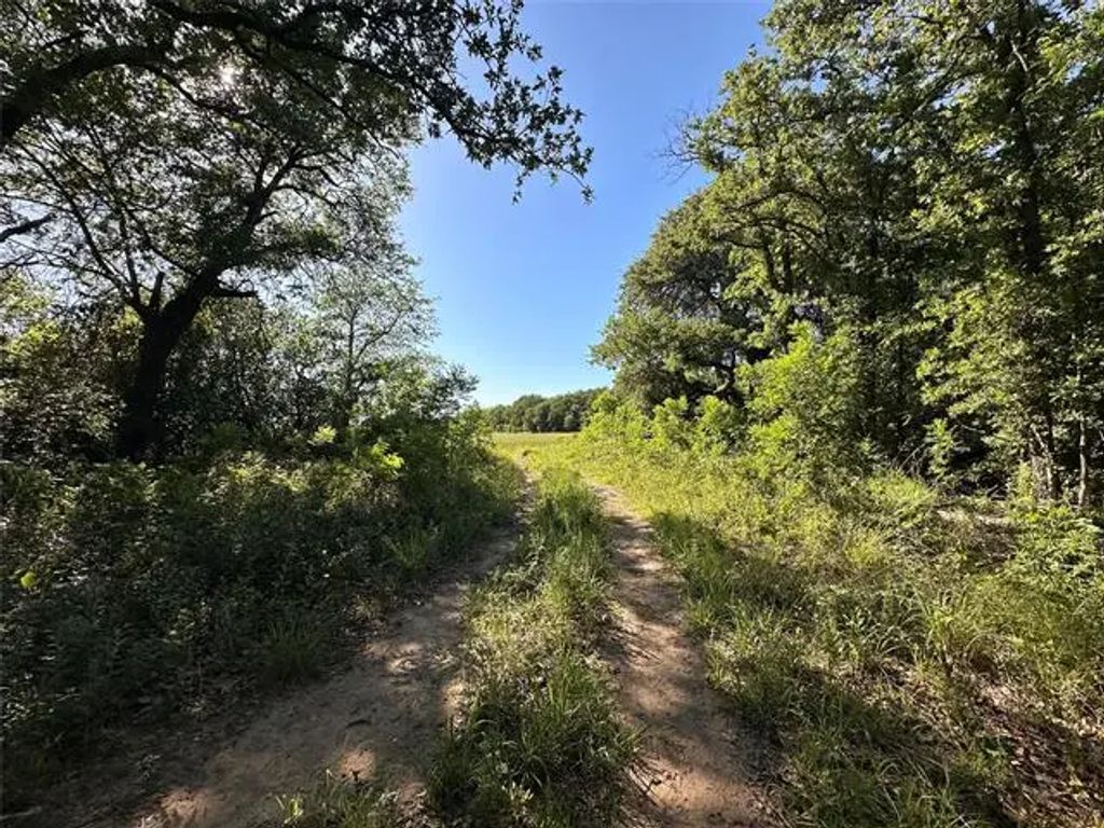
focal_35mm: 14
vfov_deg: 85.7
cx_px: 552
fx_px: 446
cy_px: 414
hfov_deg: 102.1
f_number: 2.2
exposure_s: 1/1511
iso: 50
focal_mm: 2.22
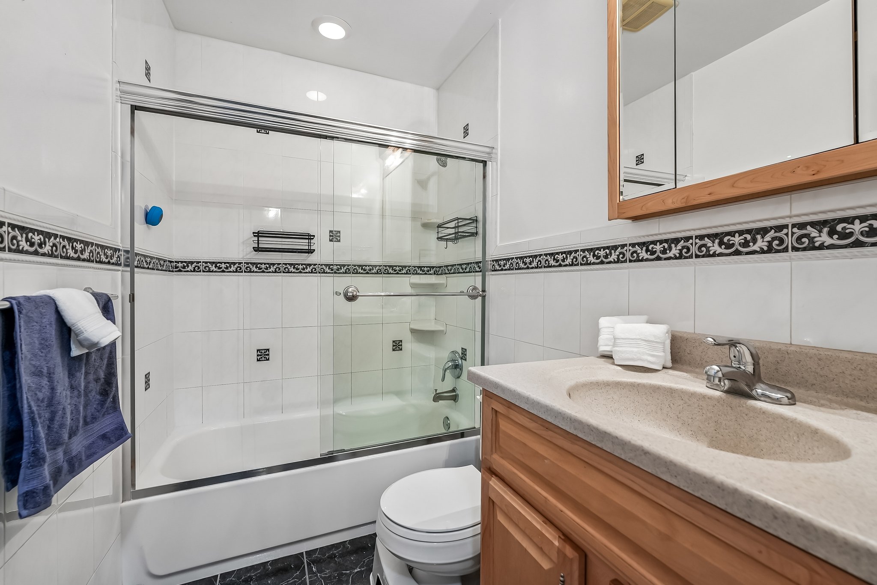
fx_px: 368
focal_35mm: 15
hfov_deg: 100.0
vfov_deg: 77.0
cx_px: 438
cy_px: 292
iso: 800
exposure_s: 1/20
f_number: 7.1
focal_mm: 15.1
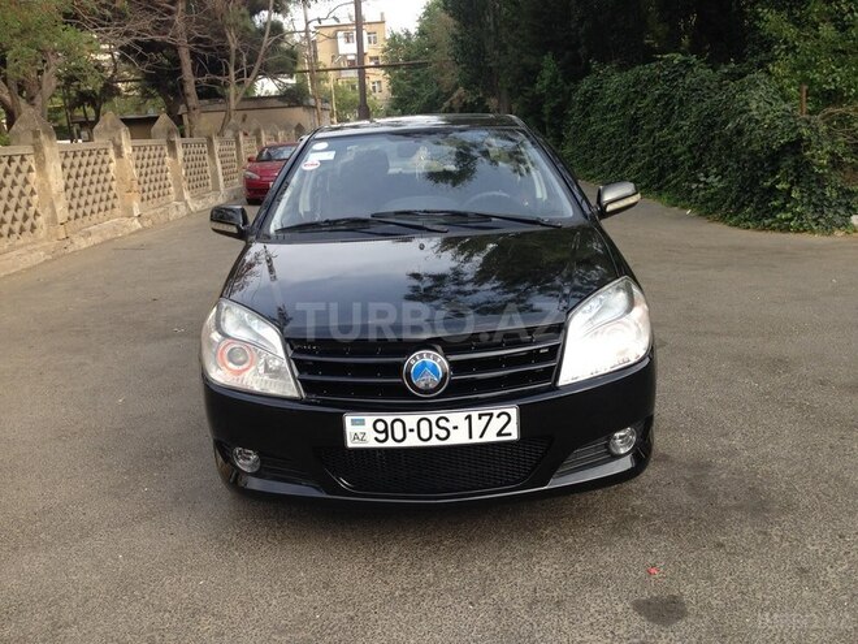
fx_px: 818
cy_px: 322
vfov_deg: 42.9
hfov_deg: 55.4
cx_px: 429
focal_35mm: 33
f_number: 2.4
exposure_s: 1/247
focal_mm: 4.12
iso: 50
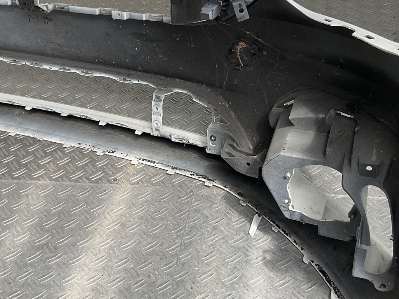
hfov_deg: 33.6
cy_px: 125
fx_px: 657
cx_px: 152
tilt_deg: -36.3
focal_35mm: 57
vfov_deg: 25.6
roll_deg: +8.0
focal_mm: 3
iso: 16
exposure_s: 1/394
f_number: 1.8
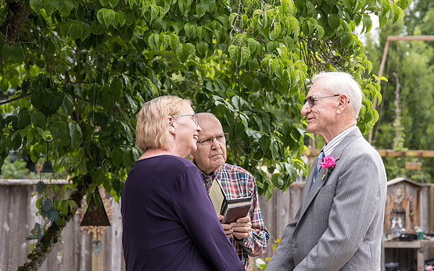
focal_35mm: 87
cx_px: 271
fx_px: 1029
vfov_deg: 15.0
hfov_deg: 23.8
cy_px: 131
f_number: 4.5
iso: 400
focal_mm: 62
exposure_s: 1/500
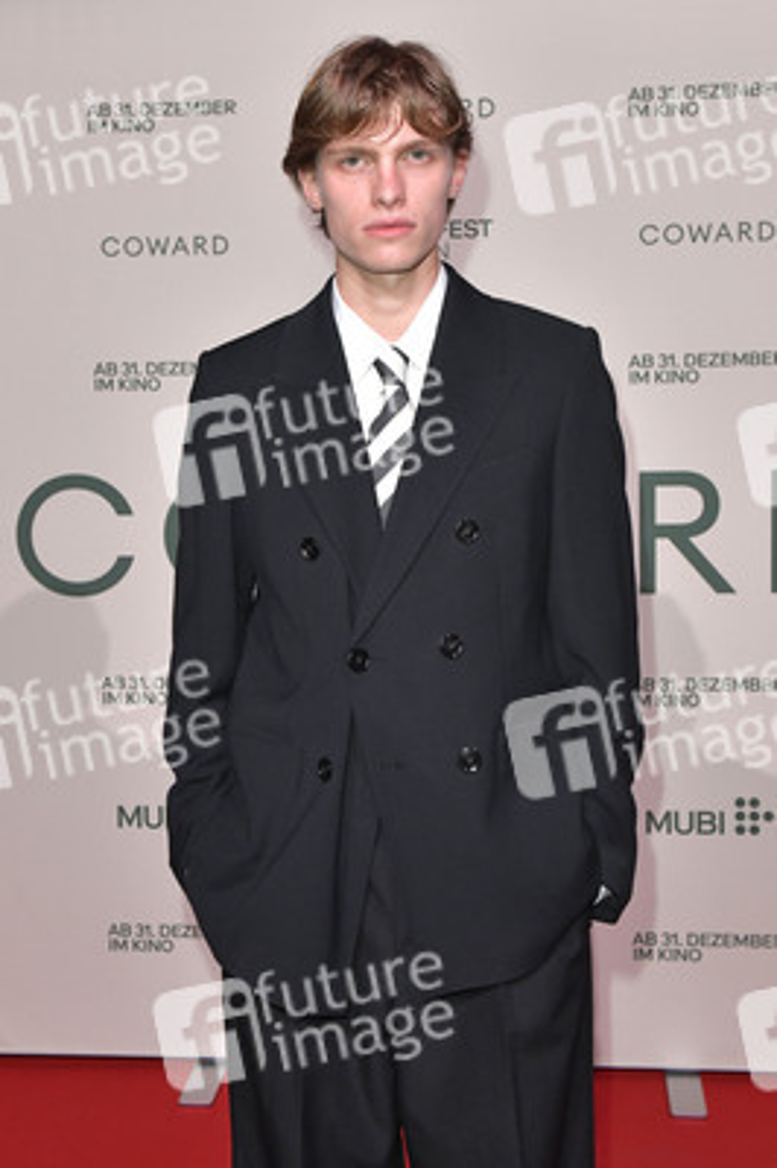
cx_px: 388
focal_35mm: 38
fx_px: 1232
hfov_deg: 35.0
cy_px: 584
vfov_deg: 50.7
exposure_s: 1/250
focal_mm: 38
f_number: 6.3
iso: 2500
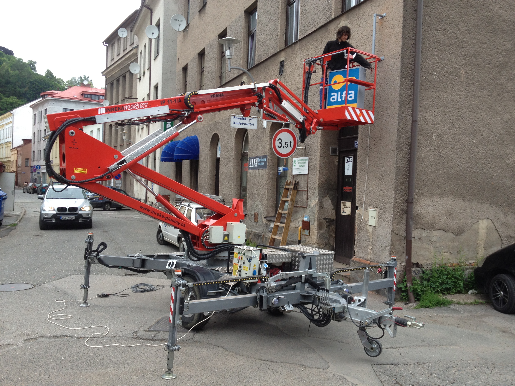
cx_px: 258
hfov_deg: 52.6
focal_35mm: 35
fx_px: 521
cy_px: 193
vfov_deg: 40.7
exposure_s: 1/120
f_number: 2.4
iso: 80
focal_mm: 4.28
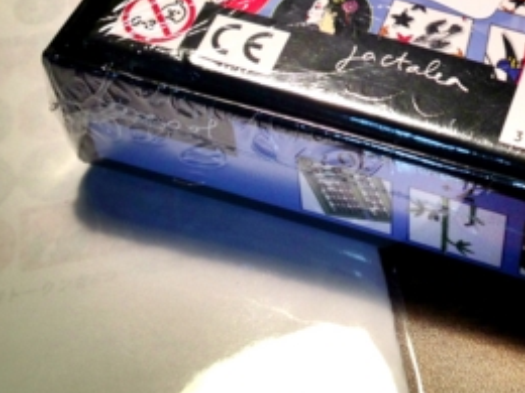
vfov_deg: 16.8
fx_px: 1304
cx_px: 430
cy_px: -8
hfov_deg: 22.4
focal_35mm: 86
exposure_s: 1/30
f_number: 2.4
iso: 50
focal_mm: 4.28
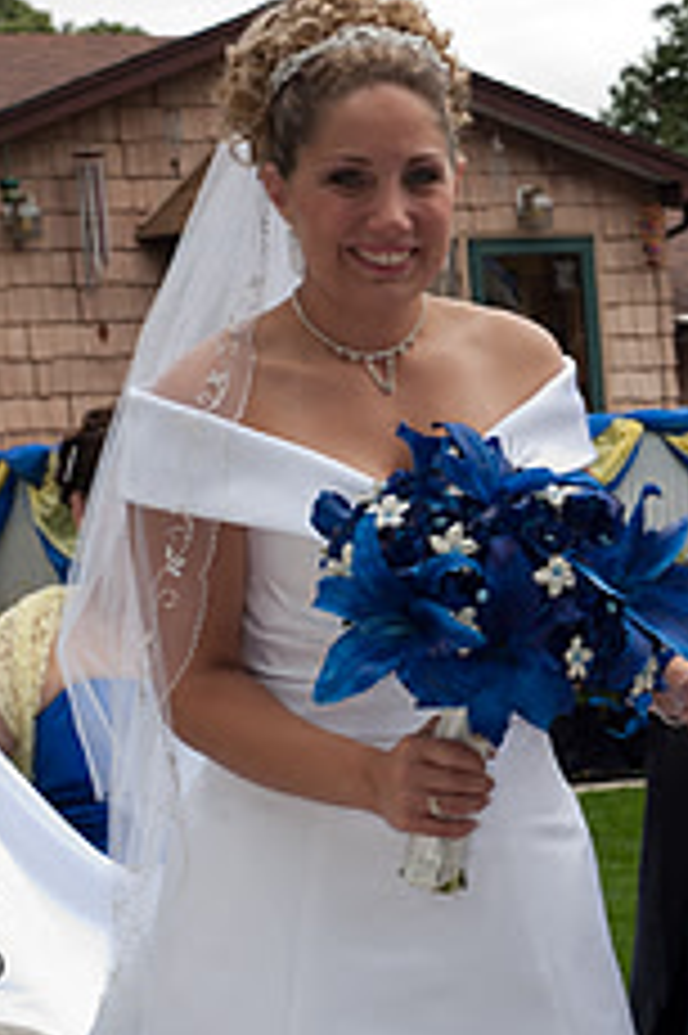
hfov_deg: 13.9
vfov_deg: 20.8
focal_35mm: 98
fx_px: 2813
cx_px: 542
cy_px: 652
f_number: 9
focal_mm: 50
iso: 500
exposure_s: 1/125
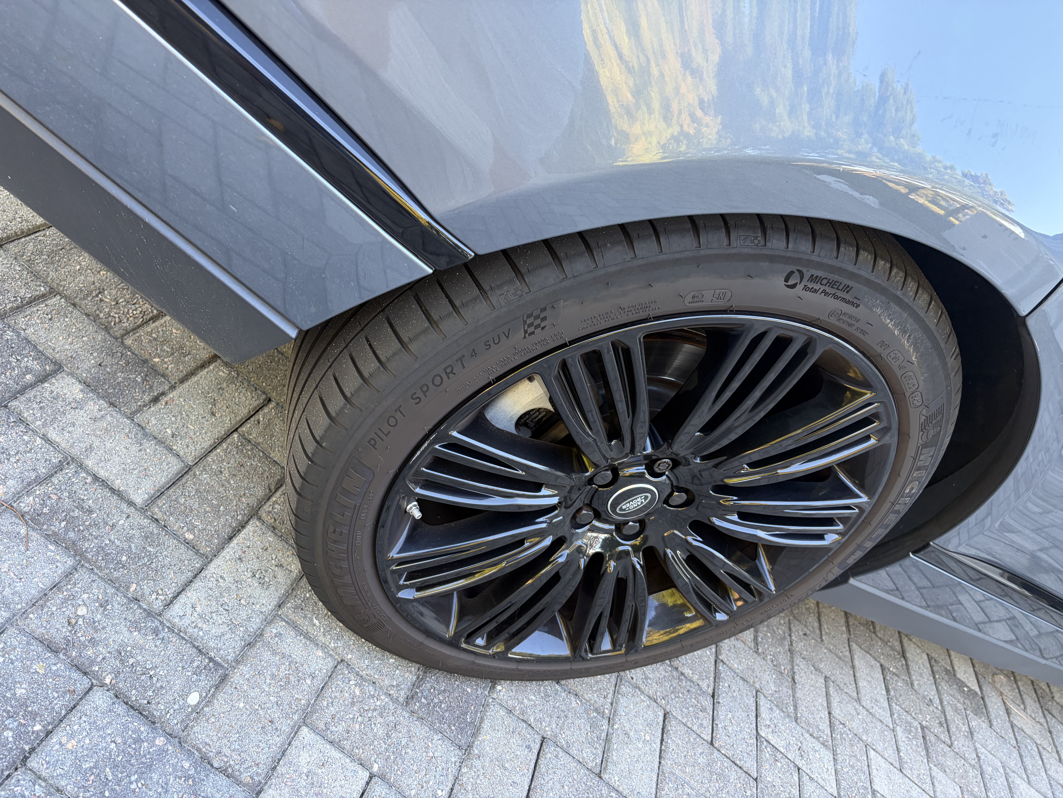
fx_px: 798
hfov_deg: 67.3
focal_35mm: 26
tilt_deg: -28.9
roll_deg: -42.8
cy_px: 399
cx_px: 532
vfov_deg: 53.1
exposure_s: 1/108
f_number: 1.6
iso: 125
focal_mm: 5.96
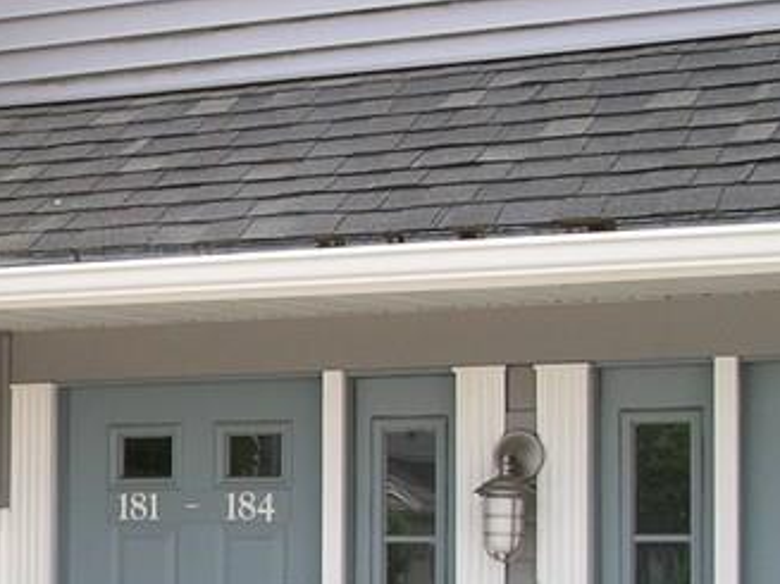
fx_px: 2613
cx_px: -315
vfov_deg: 12.7
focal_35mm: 116
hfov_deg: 15.9
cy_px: 474
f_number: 3.2
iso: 64
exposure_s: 1/250
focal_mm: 7.8
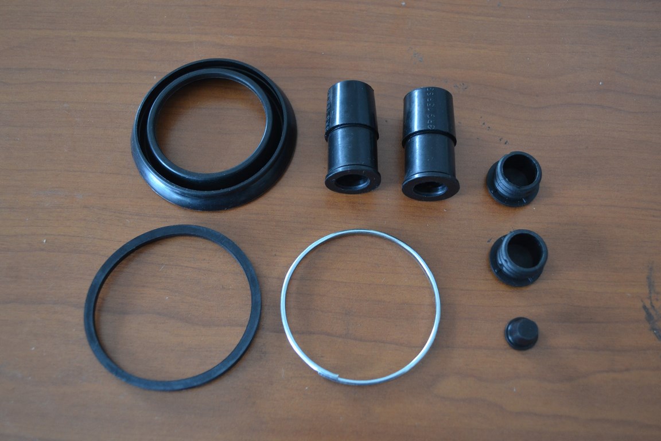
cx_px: 330
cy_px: 220
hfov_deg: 53.1
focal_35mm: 36
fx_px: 661
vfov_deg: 36.9
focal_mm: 24
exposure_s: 1/15
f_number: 4
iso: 900
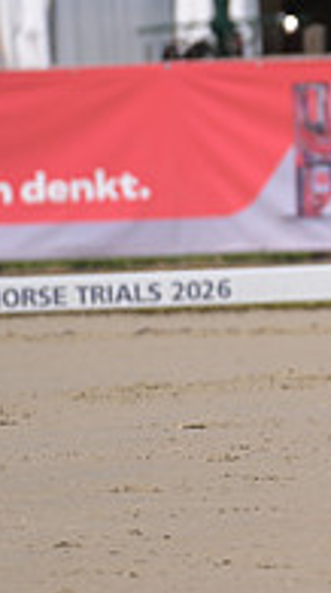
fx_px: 19582
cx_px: 796
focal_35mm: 1249
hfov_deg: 1.0
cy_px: 26
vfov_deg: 1.7
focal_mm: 400
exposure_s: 1/1250
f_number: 5
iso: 180
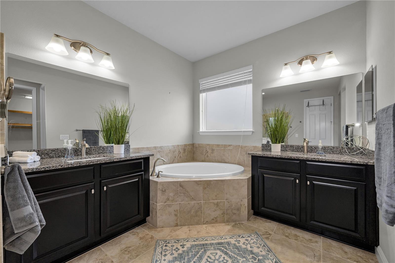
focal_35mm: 14
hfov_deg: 104.3
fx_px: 154
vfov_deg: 81.2
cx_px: 198
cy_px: 132
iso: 160
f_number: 8
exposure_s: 1/40
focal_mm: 14
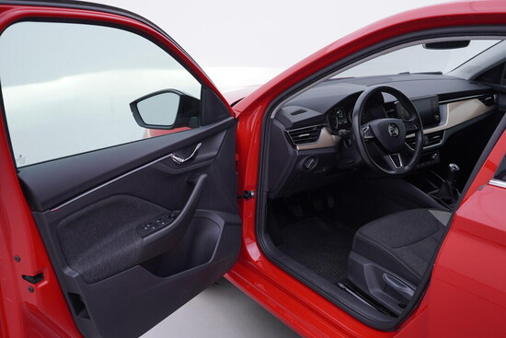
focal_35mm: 36
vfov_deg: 36.9
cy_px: 169
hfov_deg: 53.1
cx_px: 253
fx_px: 506
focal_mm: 24
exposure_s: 1/60
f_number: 3.5
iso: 125
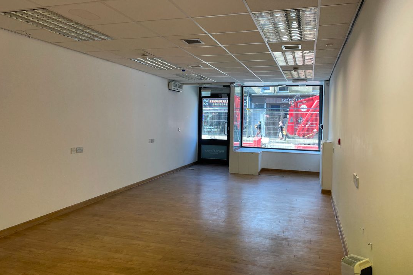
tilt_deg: -2.0
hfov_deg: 65.5
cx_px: 210
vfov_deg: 46.4
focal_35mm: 28
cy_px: 126
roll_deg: +0.1
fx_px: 321
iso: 32
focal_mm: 4.2
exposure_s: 1/154
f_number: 1.6
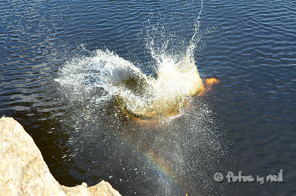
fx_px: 418
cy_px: 98
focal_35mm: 51
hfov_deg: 39.0
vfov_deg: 26.4
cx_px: 148
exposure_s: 1/250
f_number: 8
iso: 400
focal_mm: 34
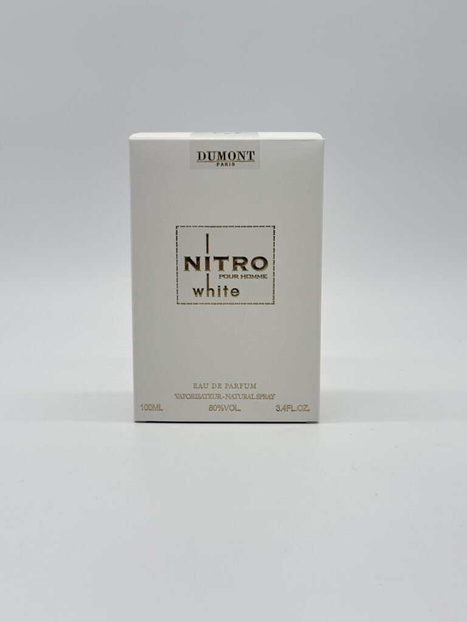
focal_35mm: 52
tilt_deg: -9.0
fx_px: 935
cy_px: 311
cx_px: 234
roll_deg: +0.3
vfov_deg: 36.8
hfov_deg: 28.0
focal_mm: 5.96
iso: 50
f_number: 1.6
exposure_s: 1/873
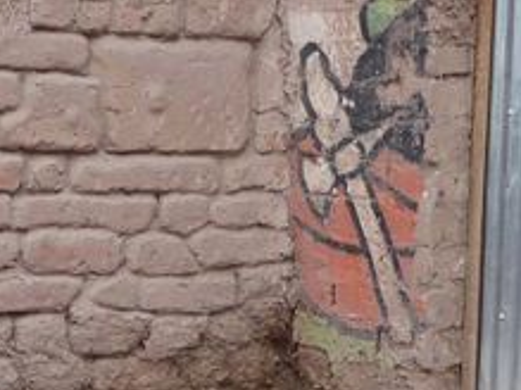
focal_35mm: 117
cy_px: 140
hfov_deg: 16.0
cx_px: -155
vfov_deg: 12.6
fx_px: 1760
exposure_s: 1/250
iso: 80
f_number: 3.5
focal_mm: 5.4
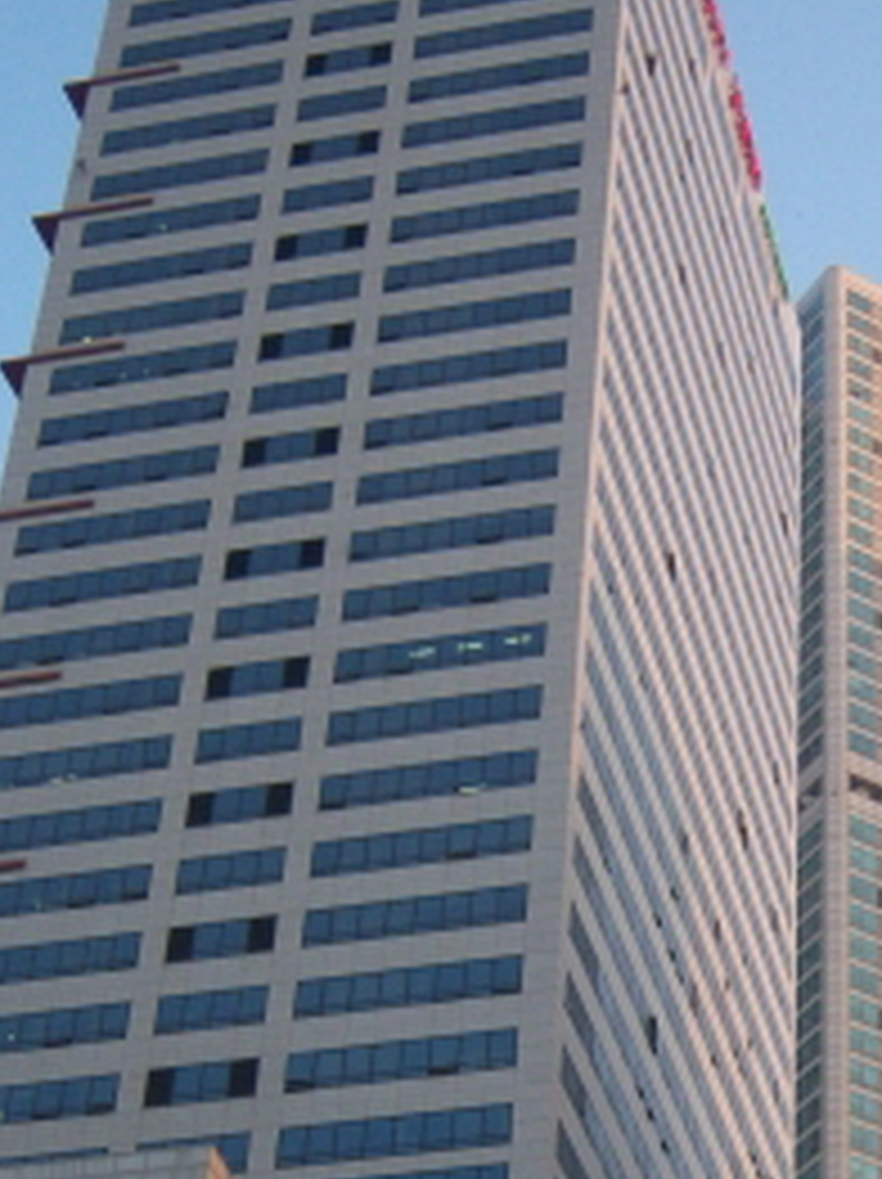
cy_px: 1112
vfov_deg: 21.7
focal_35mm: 88
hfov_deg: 16.5
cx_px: 814
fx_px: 2994
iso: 80
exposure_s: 1/160
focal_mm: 7.5
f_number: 2.8
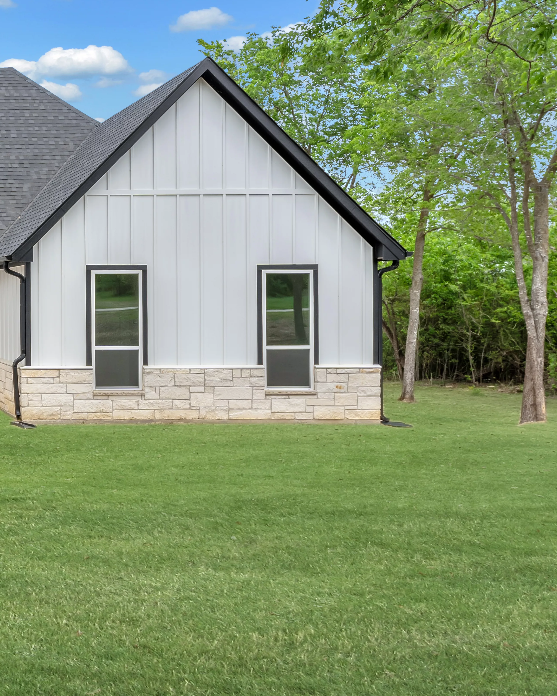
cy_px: 327
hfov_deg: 27.4
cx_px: -193
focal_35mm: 44
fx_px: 916
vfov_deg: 41.6
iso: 100
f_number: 9
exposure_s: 1/160
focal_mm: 21.7
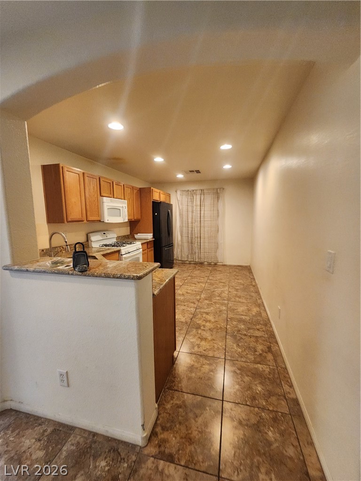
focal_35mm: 13
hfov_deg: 89.9
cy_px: 240
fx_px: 181
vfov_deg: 106.2
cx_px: 180
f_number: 2.2
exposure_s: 1/60
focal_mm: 2.2
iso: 400
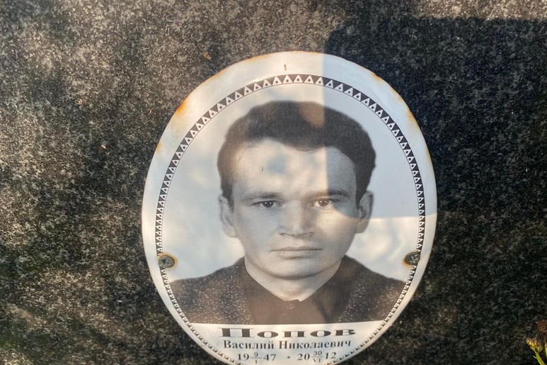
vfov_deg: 46.3
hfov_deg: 65.5
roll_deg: +0.3
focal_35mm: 28
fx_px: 425
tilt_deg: -36.2
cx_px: 282
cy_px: 200
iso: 32
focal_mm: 4.25
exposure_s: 1/1016
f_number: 1.8
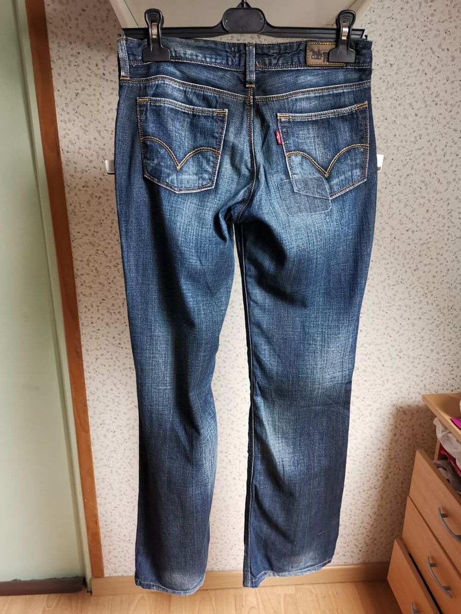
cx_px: 230
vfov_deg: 65.3
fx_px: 479
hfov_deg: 51.4
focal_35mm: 27
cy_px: 307
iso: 400
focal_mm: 5.58
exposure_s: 1/30
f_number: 1.8
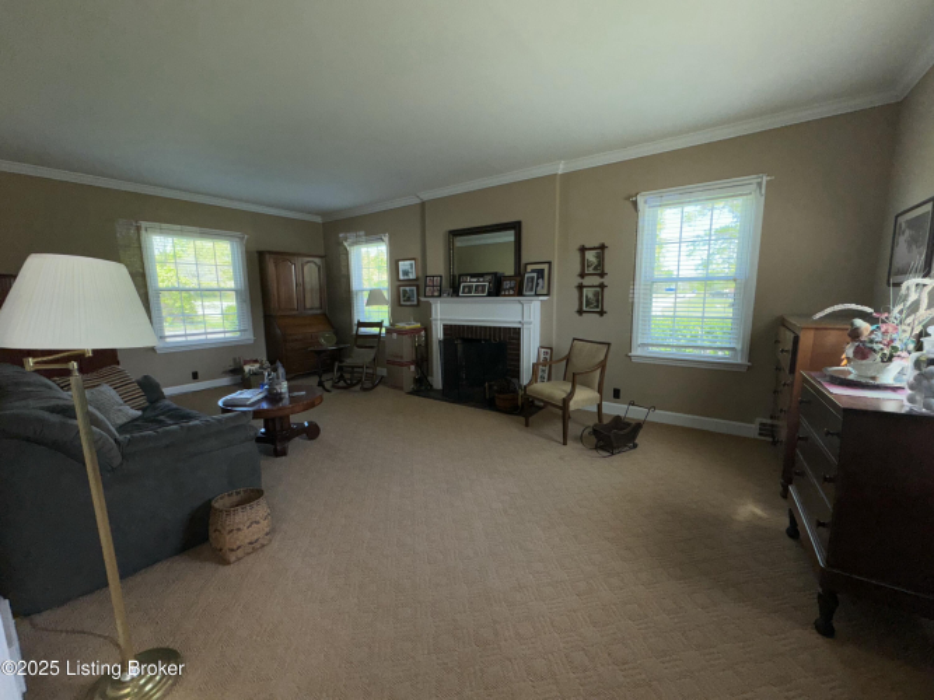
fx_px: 378
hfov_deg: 102.1
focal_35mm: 14
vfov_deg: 85.7
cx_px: 467
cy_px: 350
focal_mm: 2.22
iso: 50
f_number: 2.2
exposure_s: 1/122
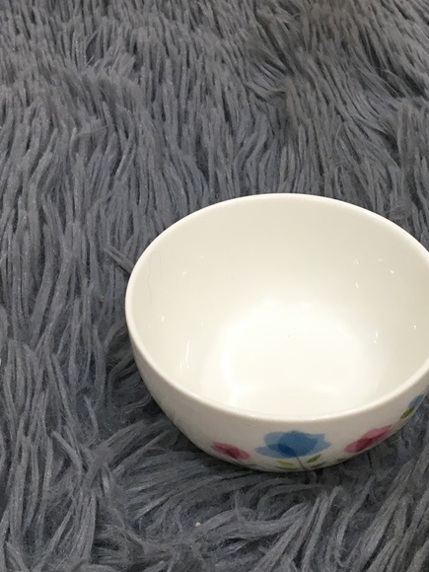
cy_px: 267
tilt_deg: -39.8
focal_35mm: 60
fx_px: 991
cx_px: 285
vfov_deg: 32.2
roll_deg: -4.7
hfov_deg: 24.3
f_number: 2.2
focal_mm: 4.15
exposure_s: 1/33
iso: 80
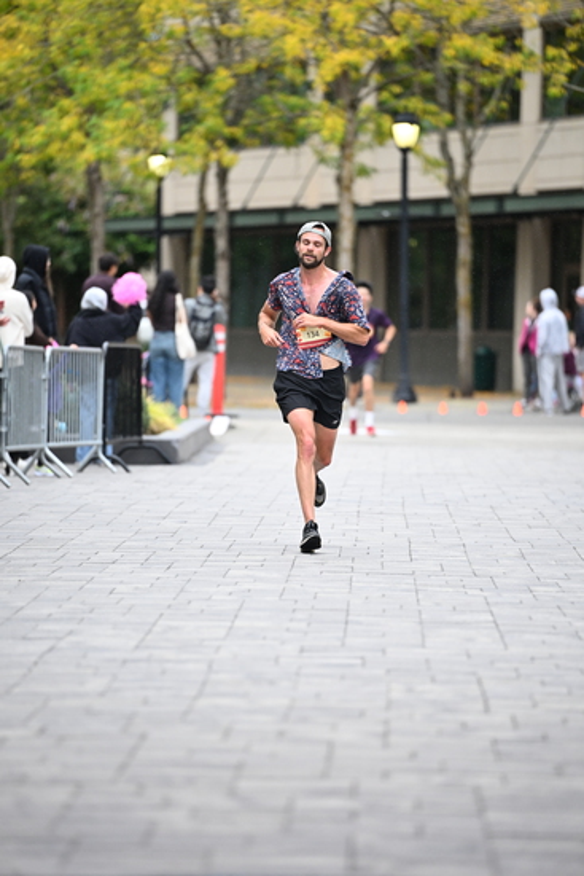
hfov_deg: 6.9
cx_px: 292
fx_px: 4863
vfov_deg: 10.3
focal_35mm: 200
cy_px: 438
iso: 1250
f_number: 2.8
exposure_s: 1/1600
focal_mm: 200
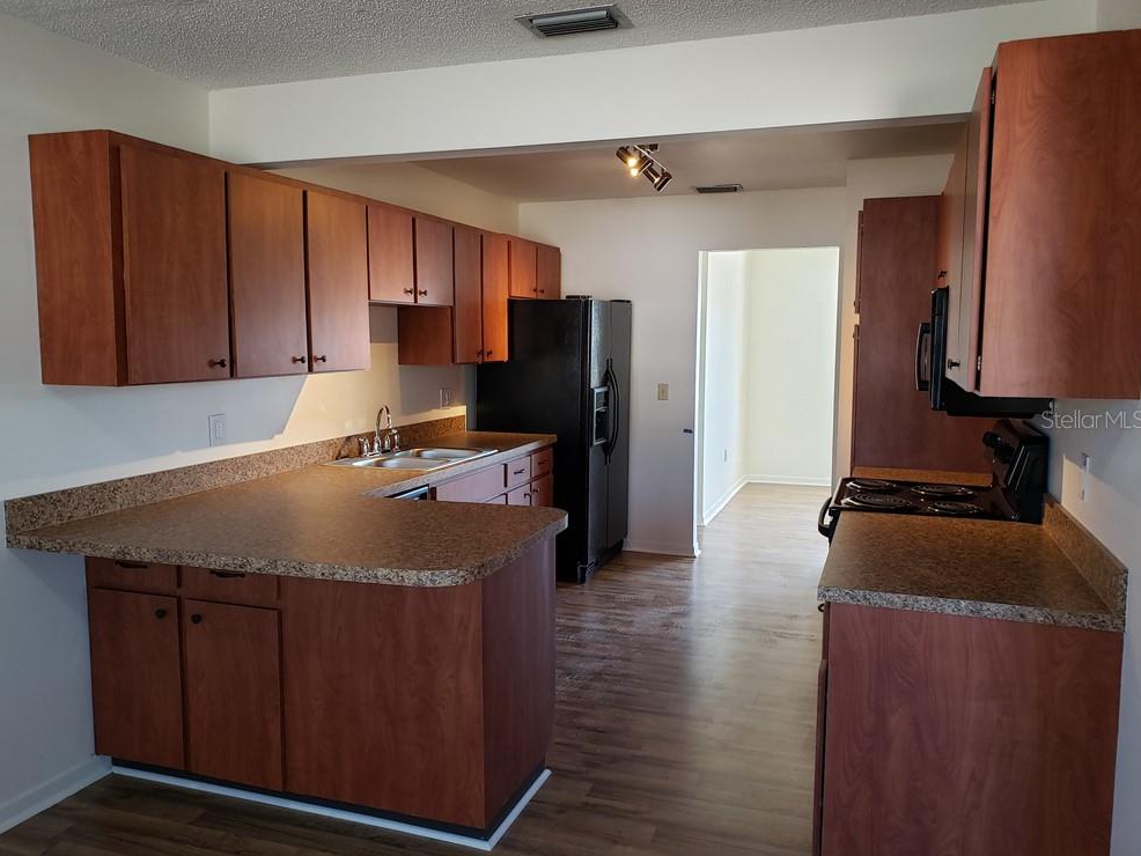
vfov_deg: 51.4
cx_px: 558
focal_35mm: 27
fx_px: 890
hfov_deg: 65.3
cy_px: 419
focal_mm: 4.3
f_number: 2.4
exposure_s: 1/60
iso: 160
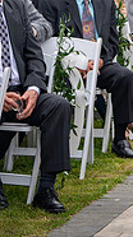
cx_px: 257
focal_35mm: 229
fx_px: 1442
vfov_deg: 9.4
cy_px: -1
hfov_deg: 5.2
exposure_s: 1/1250
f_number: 4
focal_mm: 70
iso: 400
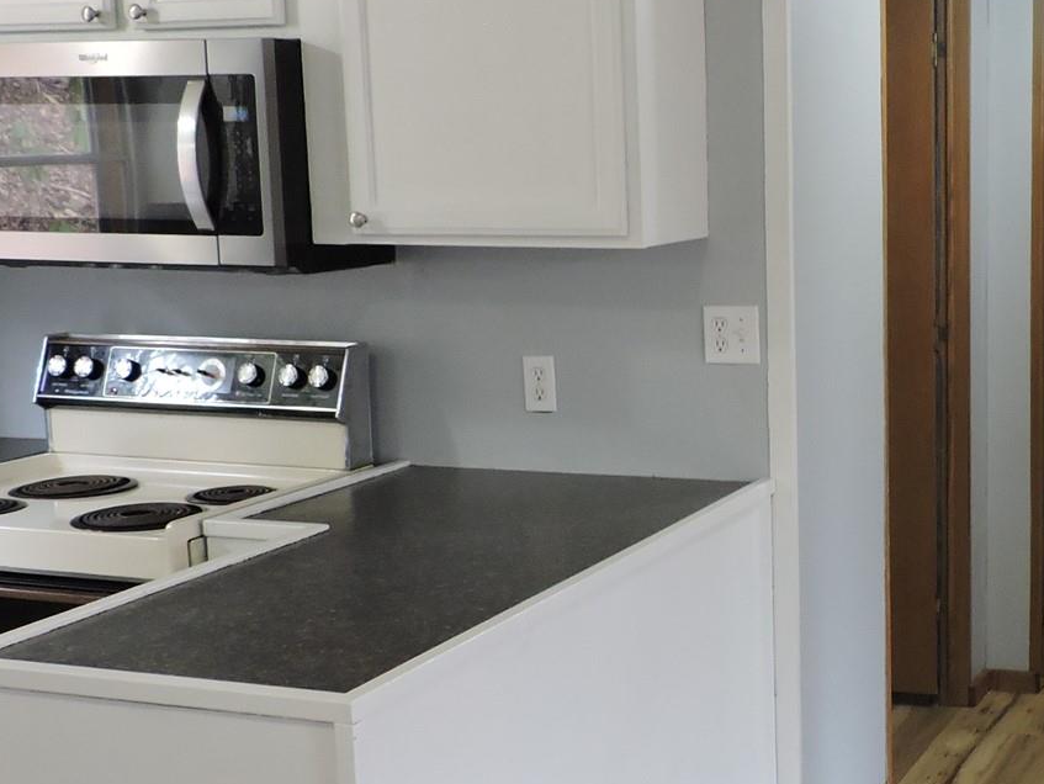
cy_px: 457
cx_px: 858
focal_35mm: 58
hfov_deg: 32.2
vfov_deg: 25.2
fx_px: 1750
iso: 320
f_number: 3
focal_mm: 4.3
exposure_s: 1/30
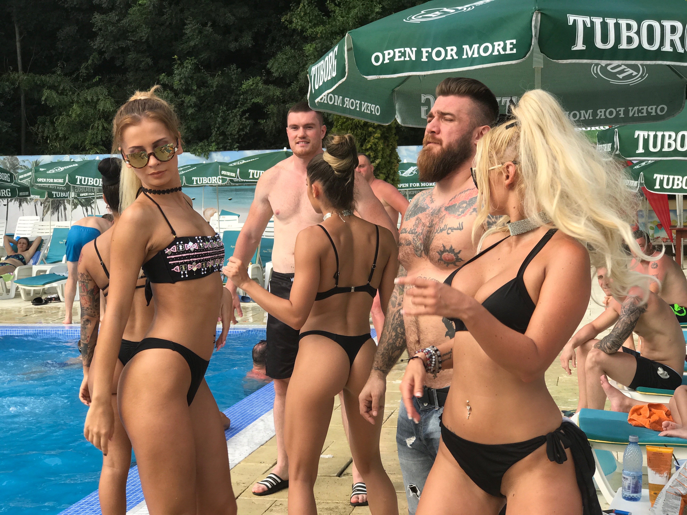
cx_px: 344
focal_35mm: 57
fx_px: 1131
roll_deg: +1.9
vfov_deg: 25.7
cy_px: 258
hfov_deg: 33.8
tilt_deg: -5.4
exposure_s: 1/216
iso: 20
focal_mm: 6.6
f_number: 2.8
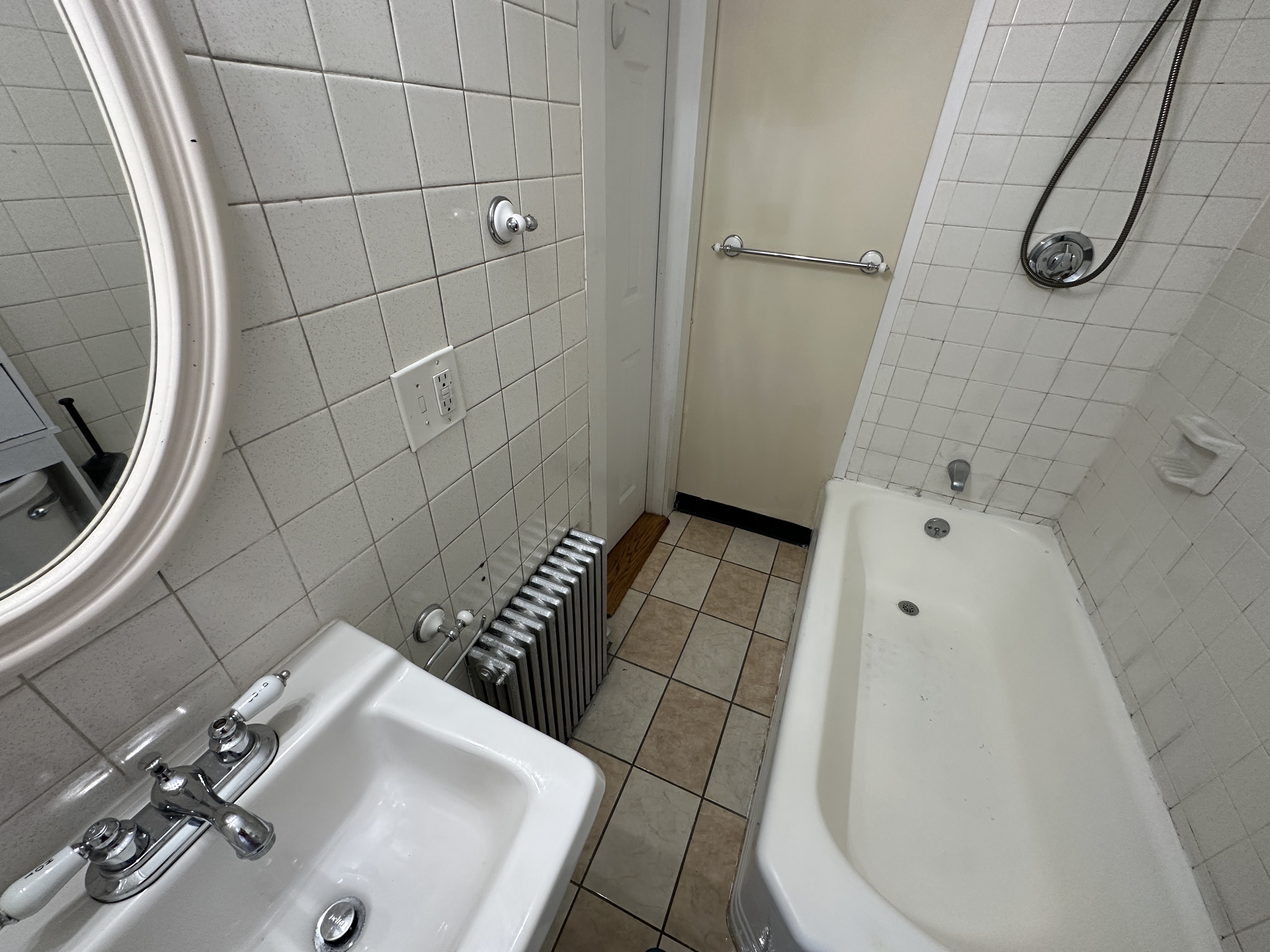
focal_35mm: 14
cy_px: 476
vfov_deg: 85.7
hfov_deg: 102.1
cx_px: 635
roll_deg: -2.5
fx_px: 514
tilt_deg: -34.4
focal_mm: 2.22
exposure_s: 1/60
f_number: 2.2
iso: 160
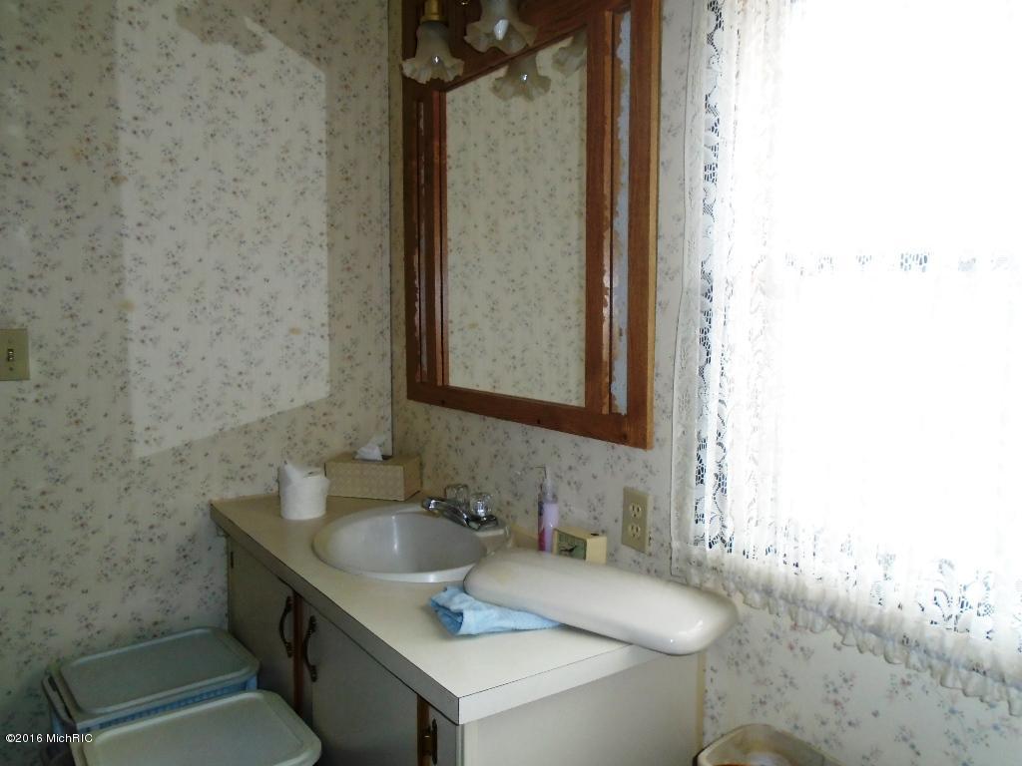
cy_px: 383
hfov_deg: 67.3
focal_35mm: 26
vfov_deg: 53.1
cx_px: 511
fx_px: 768
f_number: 3.2
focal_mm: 4.6
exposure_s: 1/30
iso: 200
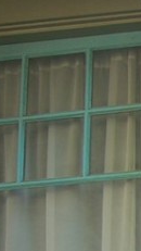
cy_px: 324
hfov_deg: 6.9
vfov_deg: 13.5
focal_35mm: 153
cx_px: 457
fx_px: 1017
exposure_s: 1/100
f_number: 5
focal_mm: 22
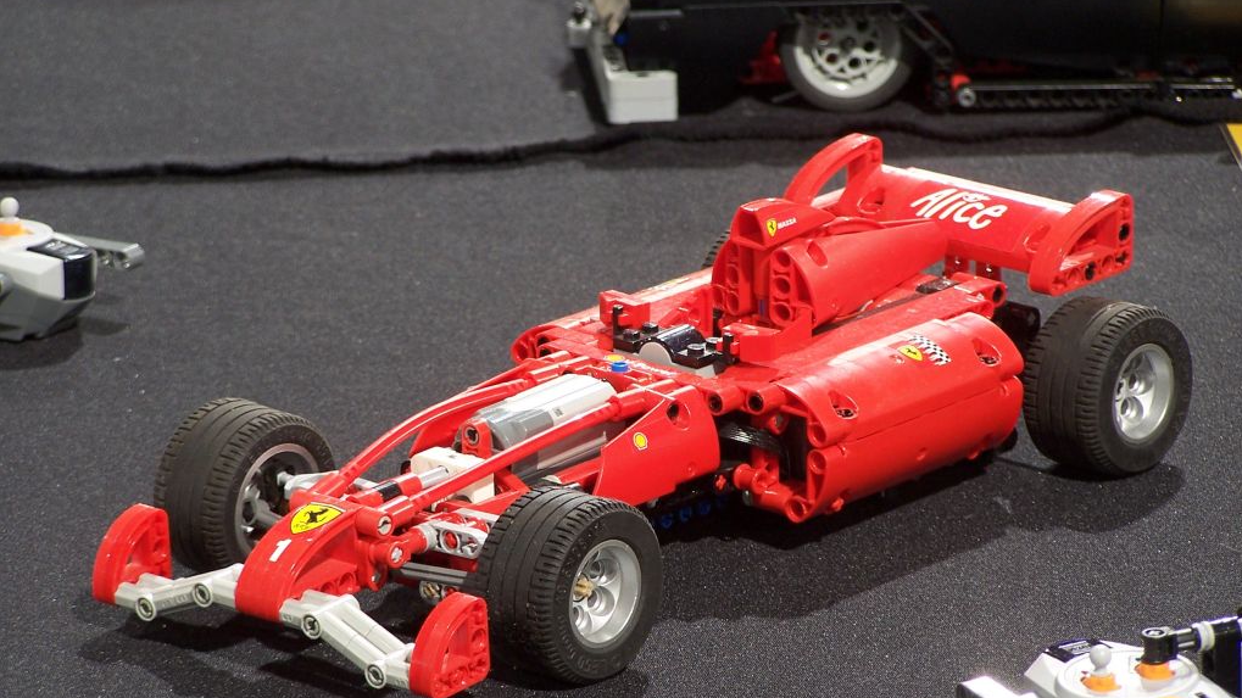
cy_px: 378
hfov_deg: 10.4
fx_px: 6817
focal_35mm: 207
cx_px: 623
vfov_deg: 5.9
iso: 80
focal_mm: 31.3
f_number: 3.2
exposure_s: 1/2
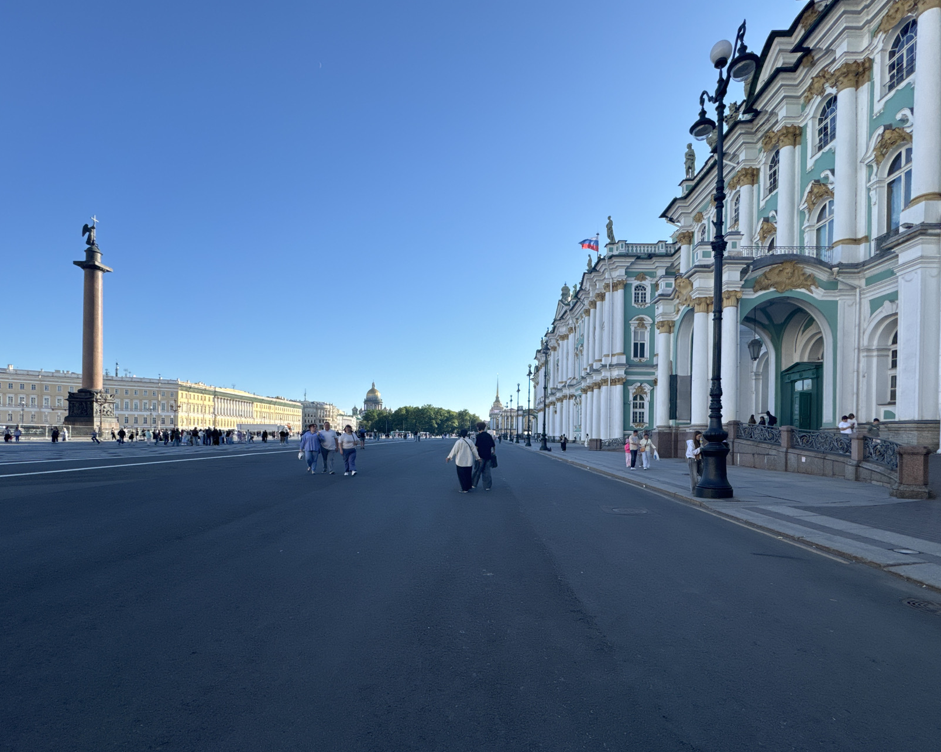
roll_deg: -3.4
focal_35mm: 17
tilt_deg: +0.1
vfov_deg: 76.4
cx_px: 473
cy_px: 437
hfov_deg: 89.6
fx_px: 473
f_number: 2.2
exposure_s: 1/1217
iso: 40
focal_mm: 2.22
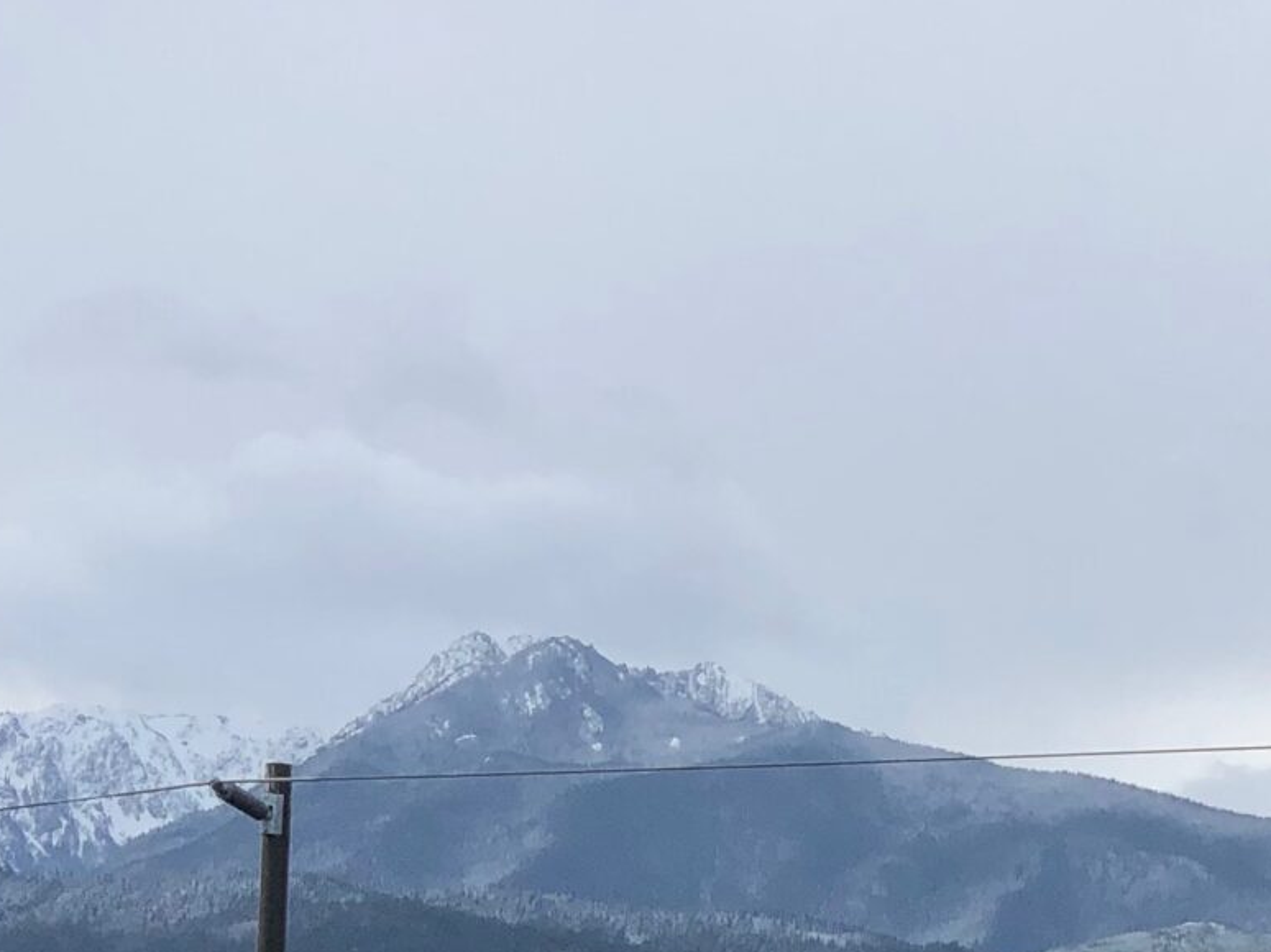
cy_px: 753
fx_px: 6313
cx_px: 792
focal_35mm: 172
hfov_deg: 11.5
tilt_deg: +6.4
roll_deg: -1.6
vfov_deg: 8.6
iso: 16
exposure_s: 1/631
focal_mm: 6
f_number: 2.4
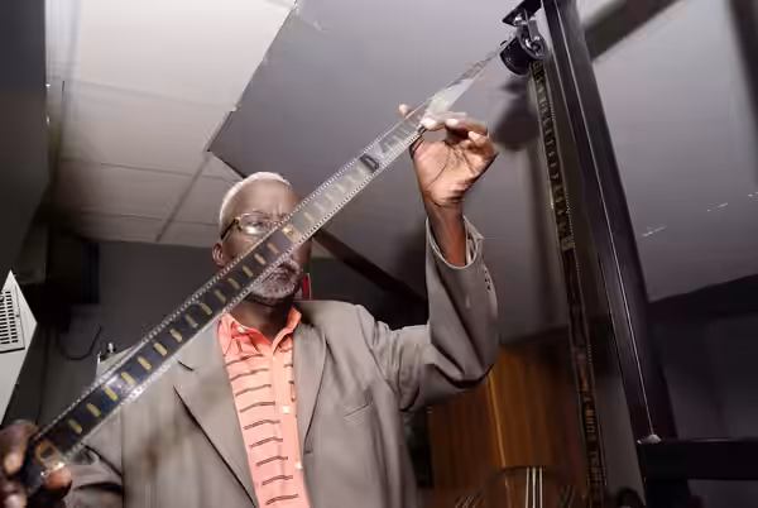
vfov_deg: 49.7
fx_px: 548
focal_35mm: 26
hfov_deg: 69.3
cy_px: 254
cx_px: 379
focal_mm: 17
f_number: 5.6
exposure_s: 1/40
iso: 400
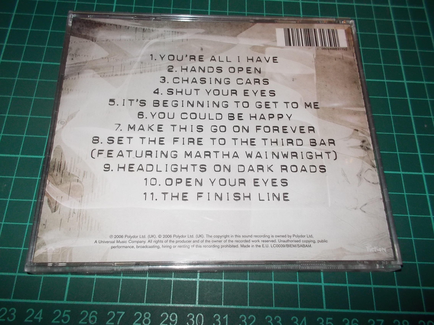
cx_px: 217
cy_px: 162
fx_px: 364
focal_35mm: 29
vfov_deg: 48.2
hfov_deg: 61.7
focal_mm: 4.1
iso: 200
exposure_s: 1/30
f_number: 3.3
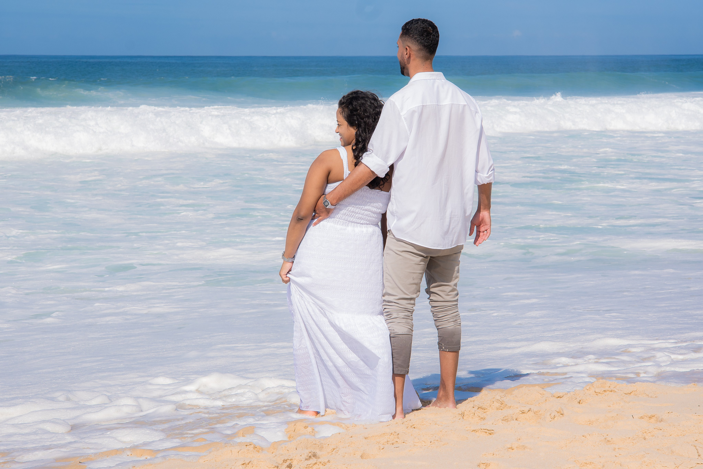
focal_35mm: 87
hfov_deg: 23.4
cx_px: 344
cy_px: 236
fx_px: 1695
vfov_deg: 15.7
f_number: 8
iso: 160
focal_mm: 56
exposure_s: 1/500
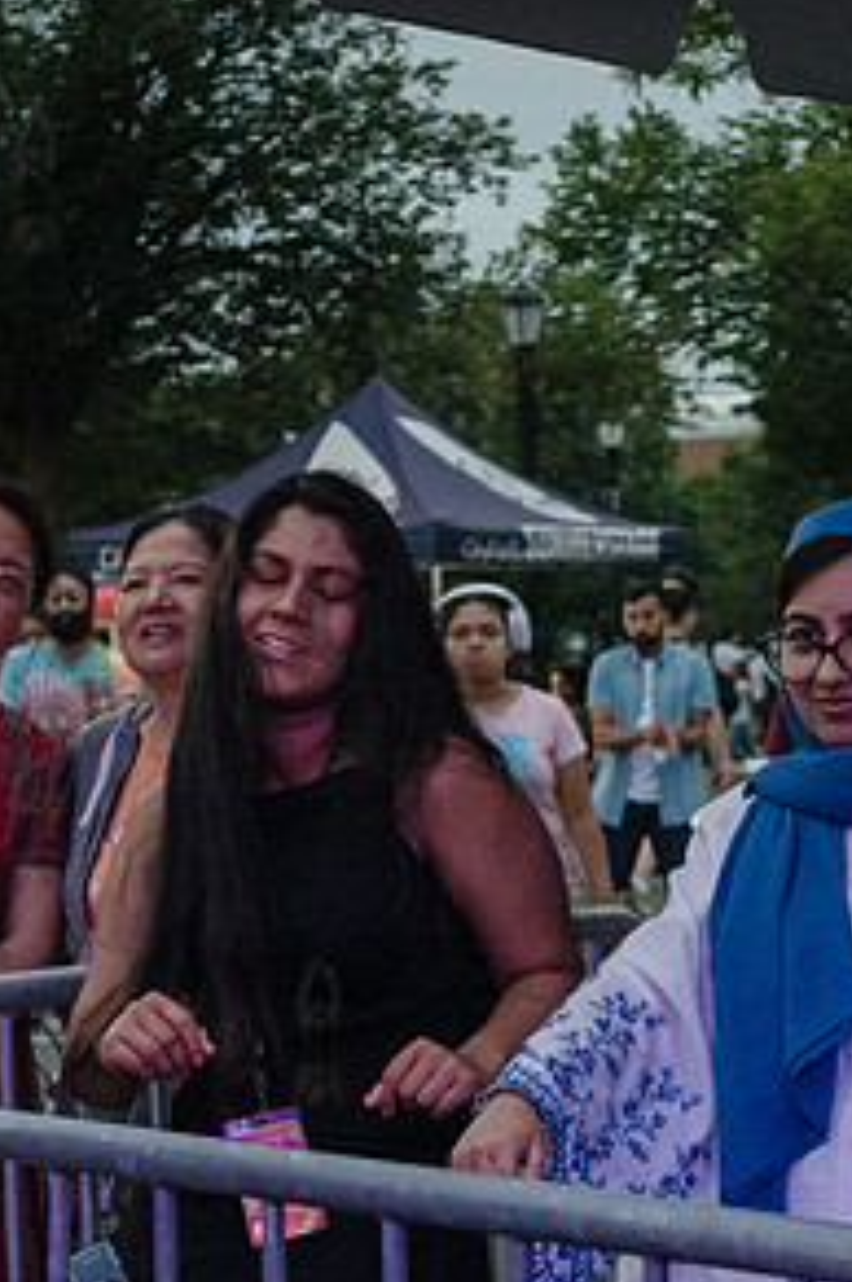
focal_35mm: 121
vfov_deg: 16.9
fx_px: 4305
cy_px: 936
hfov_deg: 11.2
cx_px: 811
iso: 5000
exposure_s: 1/250
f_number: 4
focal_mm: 44
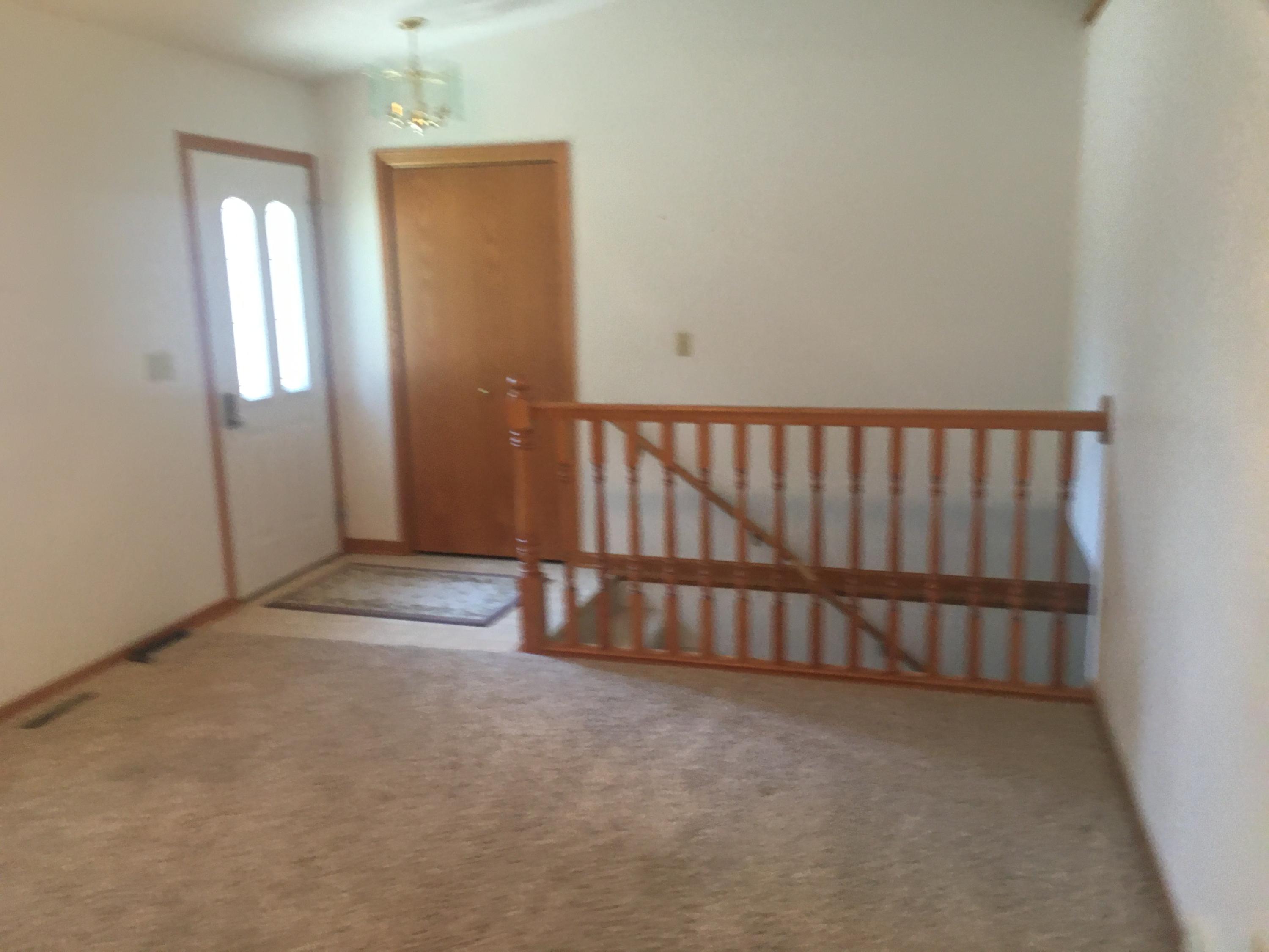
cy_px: 476
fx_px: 1063
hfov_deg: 61.7
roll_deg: +1.1
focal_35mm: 29
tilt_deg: -5.0
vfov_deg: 48.2
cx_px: 634
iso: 64
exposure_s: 1/15
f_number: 2.2
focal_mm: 4.15
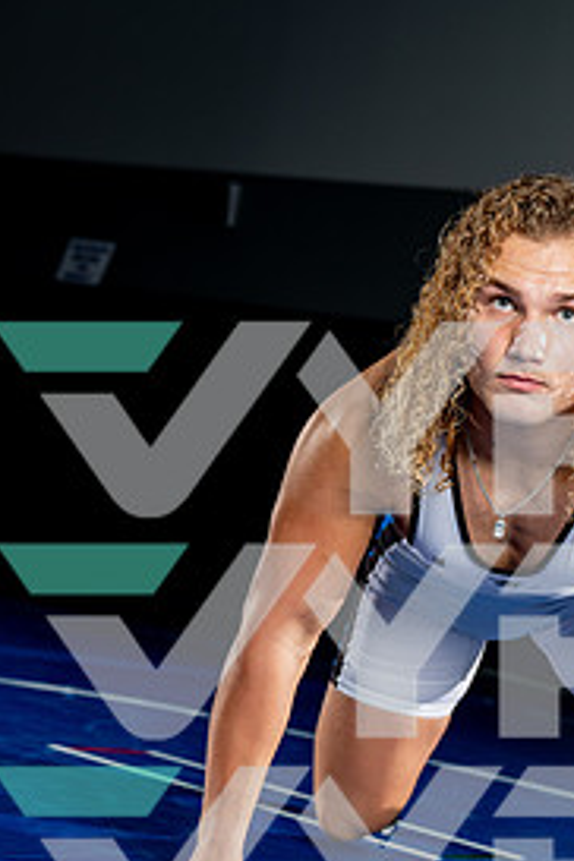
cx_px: 464
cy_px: 643
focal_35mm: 79
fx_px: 1889
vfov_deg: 25.4
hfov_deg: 17.1
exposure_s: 1/250
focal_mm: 48
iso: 125
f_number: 4
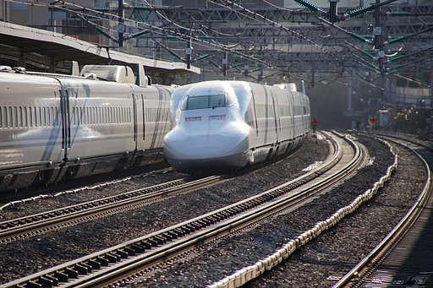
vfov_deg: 4.6
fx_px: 3607
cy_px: 144
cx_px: 216
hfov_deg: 6.9
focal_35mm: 300
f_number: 6.3
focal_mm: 300
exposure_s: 1/320
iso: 100
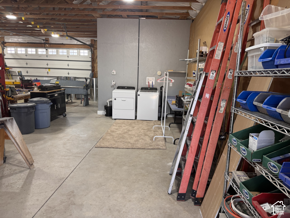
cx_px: 145
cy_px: 109
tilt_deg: -8.5
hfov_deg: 71.6
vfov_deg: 56.8
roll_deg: -2.7
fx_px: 201
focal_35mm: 24
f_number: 1.78
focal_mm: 6.76
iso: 125
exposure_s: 1/120
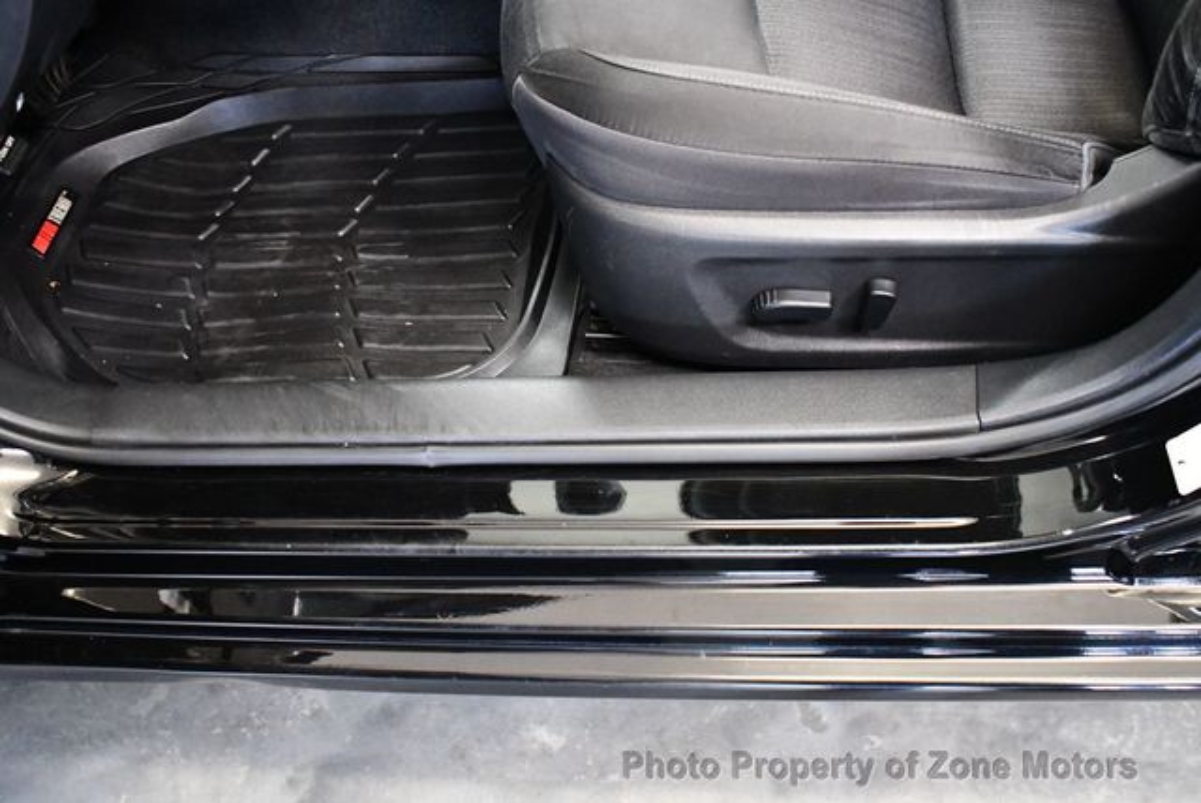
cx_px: 600
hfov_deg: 53.1
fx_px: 1202
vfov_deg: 36.9
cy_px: 402
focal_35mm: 36
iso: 6400
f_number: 3.5
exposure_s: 1/60
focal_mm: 18
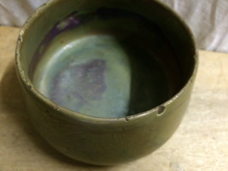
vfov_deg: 48.2
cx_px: 114
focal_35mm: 29
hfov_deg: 61.7
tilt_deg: -58.6
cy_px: 86
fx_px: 191
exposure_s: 1/17
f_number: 2.2
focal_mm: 4.15
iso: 400
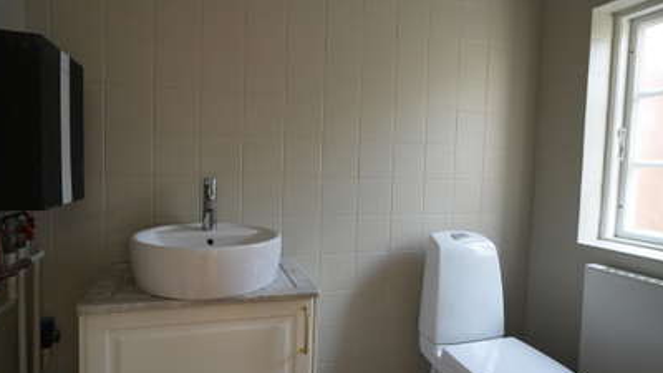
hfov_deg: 81.2
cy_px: 191
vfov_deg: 51.5
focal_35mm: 22
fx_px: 387
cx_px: 327
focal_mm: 20
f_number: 2.8
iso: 1600
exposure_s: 1/160
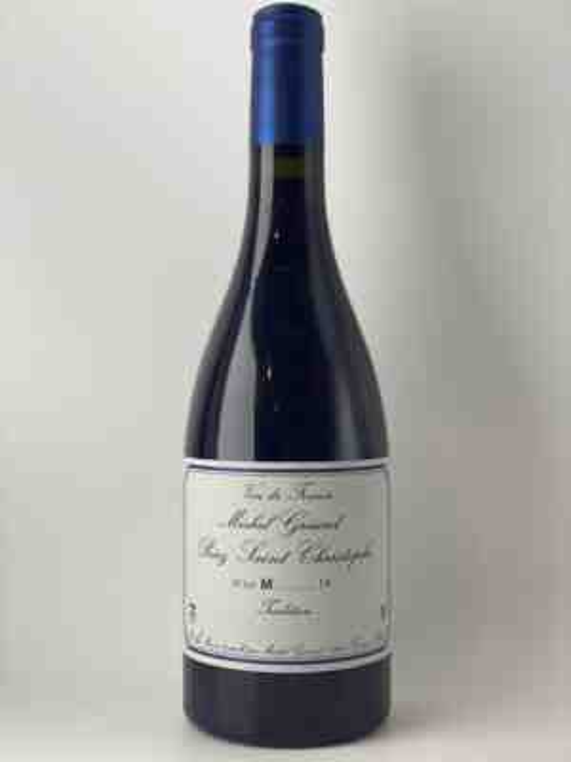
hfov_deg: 28.0
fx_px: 1144
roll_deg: -0.7
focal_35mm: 52
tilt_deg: +1.4
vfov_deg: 36.8
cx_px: 286
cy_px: 381
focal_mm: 6
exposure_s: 1/122
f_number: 2
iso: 80
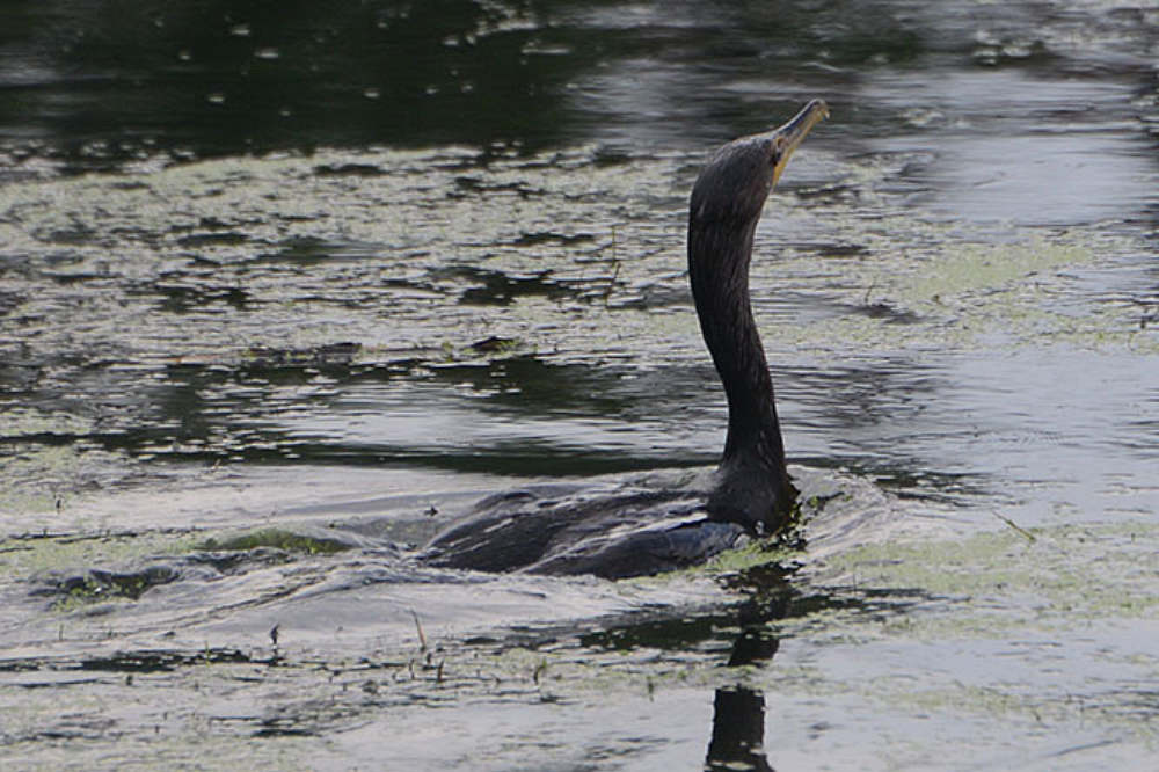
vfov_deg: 4.6
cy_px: 386
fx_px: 9655
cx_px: 580
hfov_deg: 6.9
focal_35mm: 300
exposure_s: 1/800
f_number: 5.6
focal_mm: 300
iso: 400
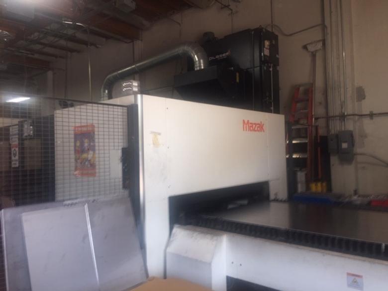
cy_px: 146
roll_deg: -1.2
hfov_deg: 61.7
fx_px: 325
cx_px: 194
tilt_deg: +1.2
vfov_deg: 48.2
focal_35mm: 29
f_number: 2.2
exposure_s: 1/60
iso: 32
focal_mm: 4.15
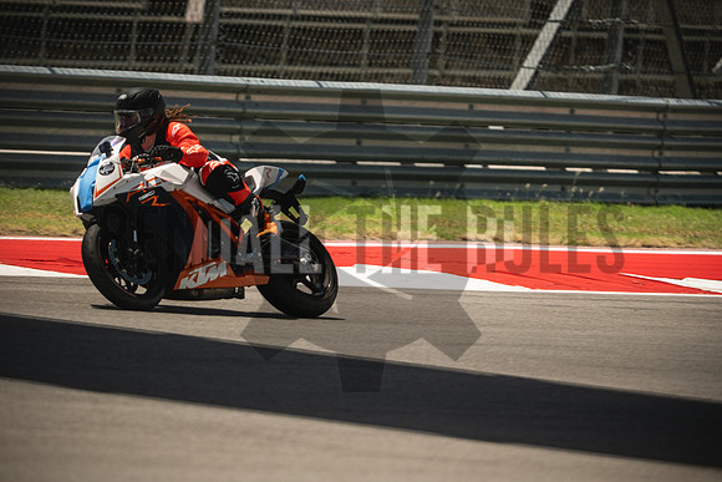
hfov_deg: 4.9
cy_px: 241
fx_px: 8425
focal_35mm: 420
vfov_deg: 3.3
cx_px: 361
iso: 200
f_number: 2.8
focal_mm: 280
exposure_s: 1/1600
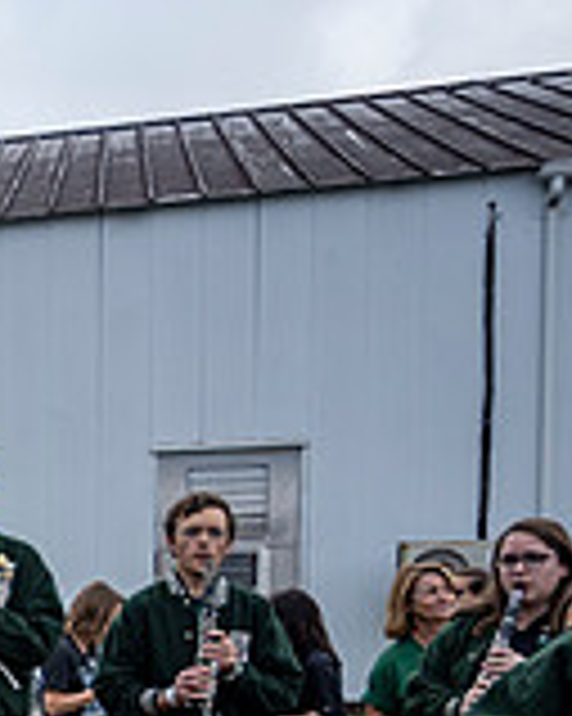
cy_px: 723
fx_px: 1737
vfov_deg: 22.4
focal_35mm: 82
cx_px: -599
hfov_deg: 15.0
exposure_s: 1/800
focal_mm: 24
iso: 400
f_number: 4
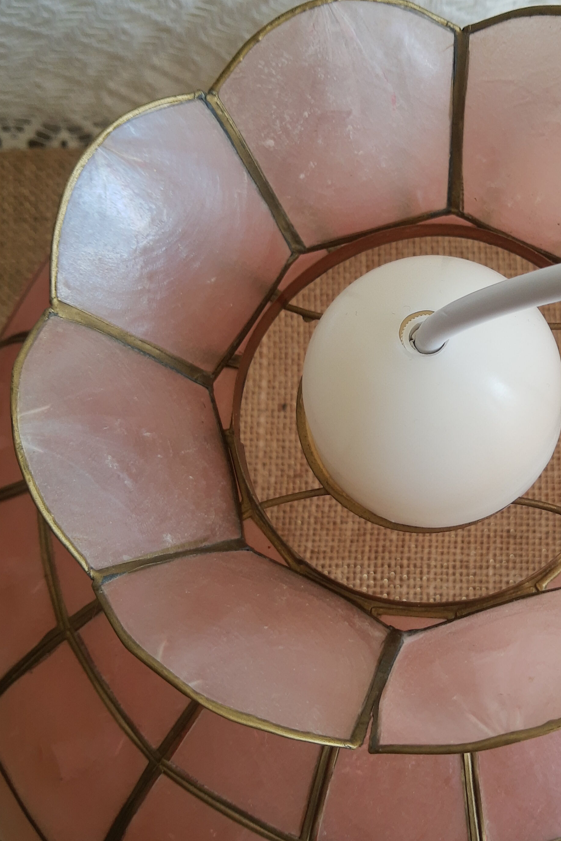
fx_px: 935
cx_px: 426
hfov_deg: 32.7
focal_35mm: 40
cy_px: 406
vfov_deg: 48.5
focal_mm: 3.95
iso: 53
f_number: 1.8
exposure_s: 1/50
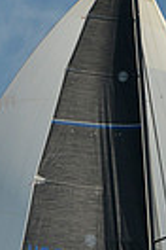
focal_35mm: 308
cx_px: 114
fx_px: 2130
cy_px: 375
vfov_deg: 6.6
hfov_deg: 4.5
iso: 280
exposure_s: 1/1600
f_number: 9
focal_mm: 70
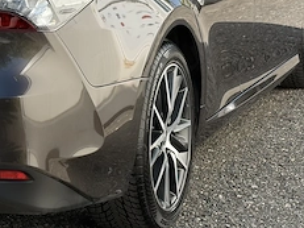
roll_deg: +1.8
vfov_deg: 10.9
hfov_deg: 14.3
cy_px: 37
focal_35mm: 135
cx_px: -37
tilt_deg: -9.3
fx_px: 1185
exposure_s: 1/830
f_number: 1.6
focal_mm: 5.96
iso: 32
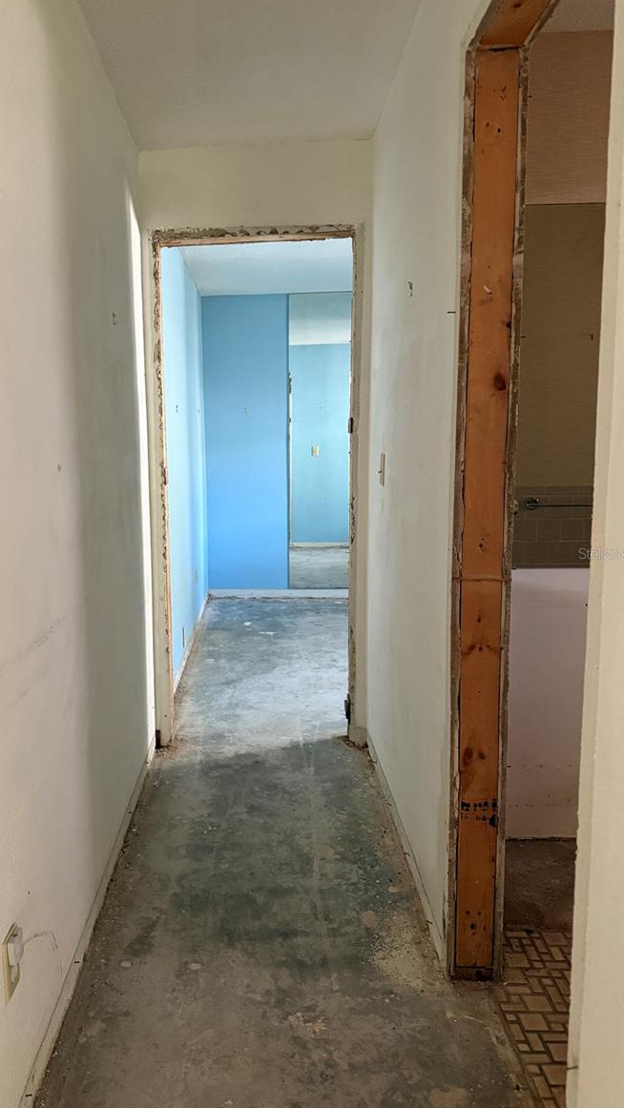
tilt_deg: -7.3
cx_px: 217
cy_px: 553
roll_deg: +0.7
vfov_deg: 69.9
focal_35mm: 27
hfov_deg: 42.4
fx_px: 794
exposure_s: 1/60
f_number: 1.78
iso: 800
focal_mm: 6.76
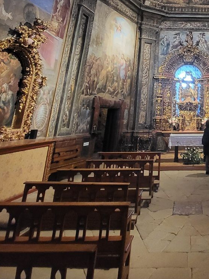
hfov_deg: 44.1
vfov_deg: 55.8
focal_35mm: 28
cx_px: 198
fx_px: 225
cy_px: 33
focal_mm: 1.74
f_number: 2.2
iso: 640
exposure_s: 1/30
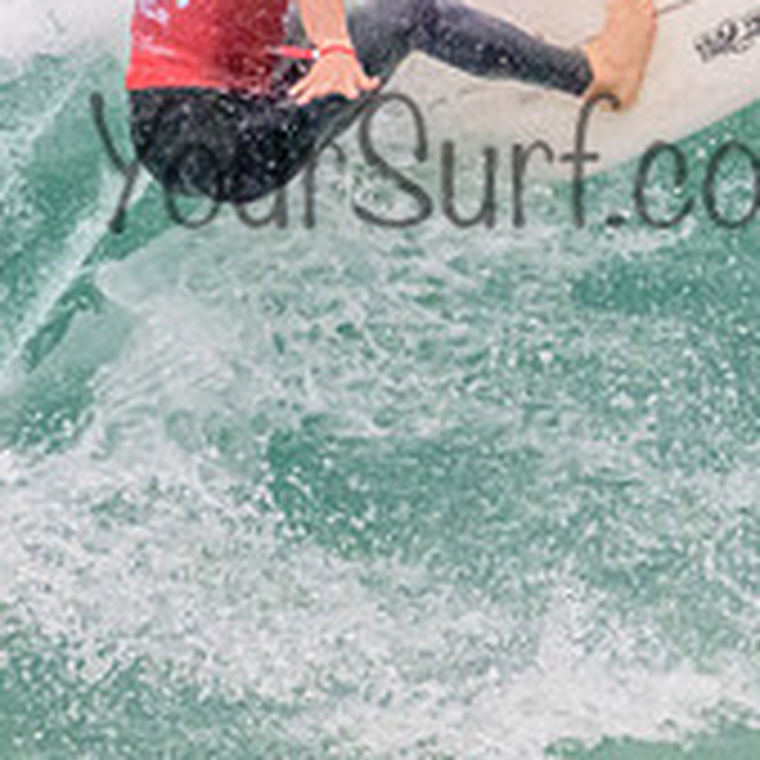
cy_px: -14
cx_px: 476
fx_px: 77325
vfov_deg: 0.6
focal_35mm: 3113
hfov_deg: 0.6
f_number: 11
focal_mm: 800
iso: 5600
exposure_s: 1/2000
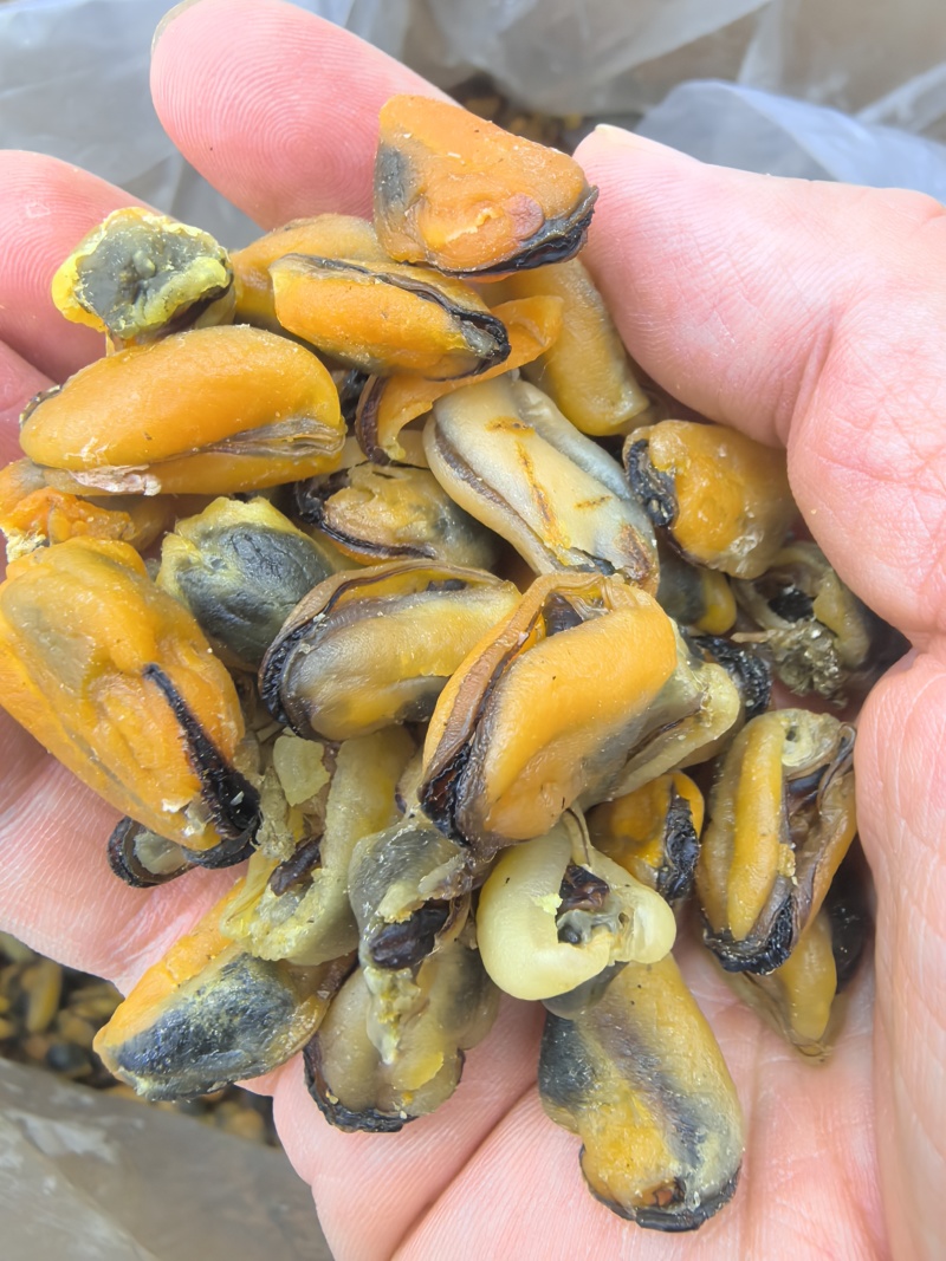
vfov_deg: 65.3
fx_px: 984
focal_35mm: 27
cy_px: 630
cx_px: 473
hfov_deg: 51.3
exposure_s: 1/50
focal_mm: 1.95
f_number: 2.2
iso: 320
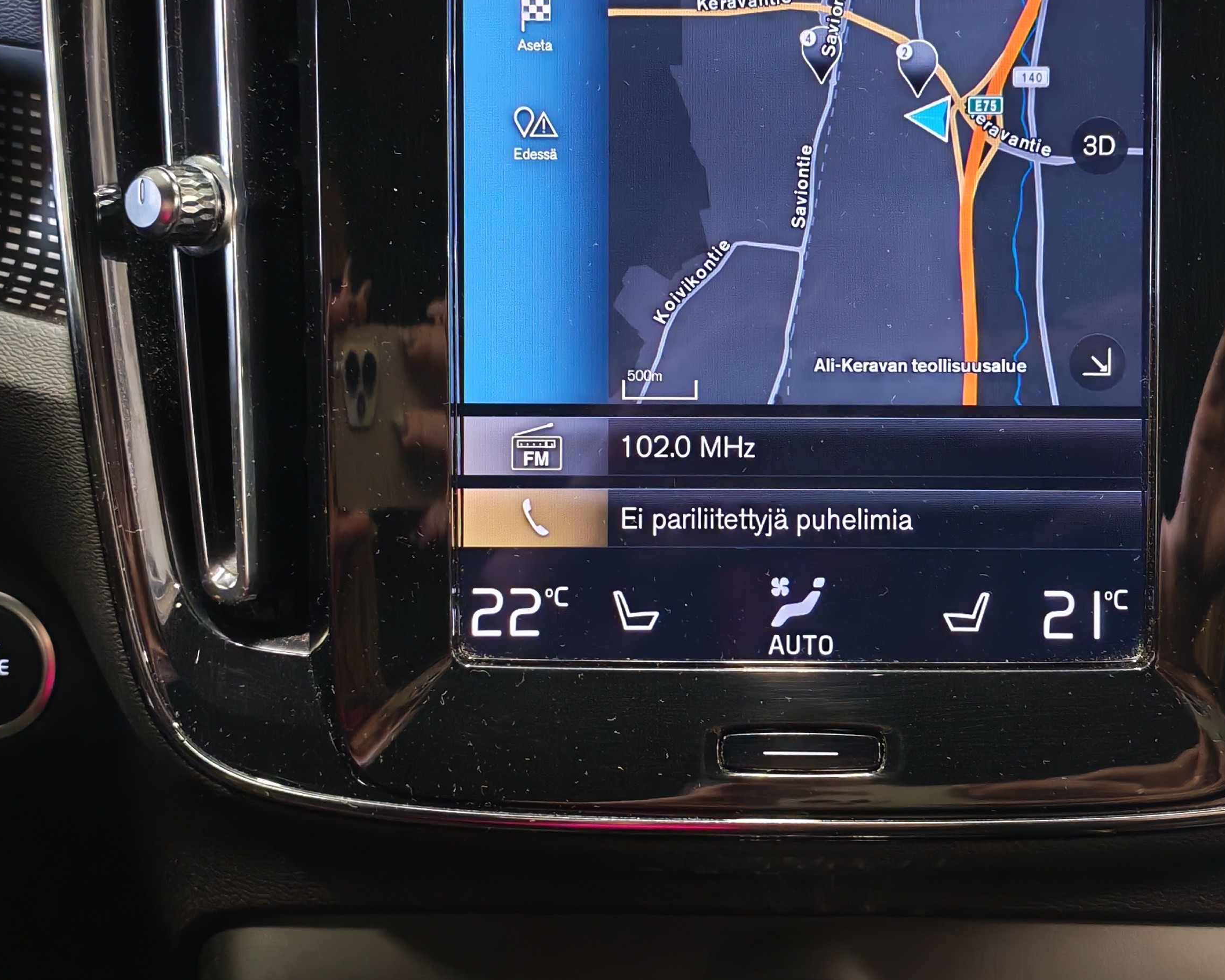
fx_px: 1958
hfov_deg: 34.5
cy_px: 431
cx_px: 797
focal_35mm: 54
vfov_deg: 28.1
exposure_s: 1/33
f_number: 1.9
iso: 2000
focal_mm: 6.12
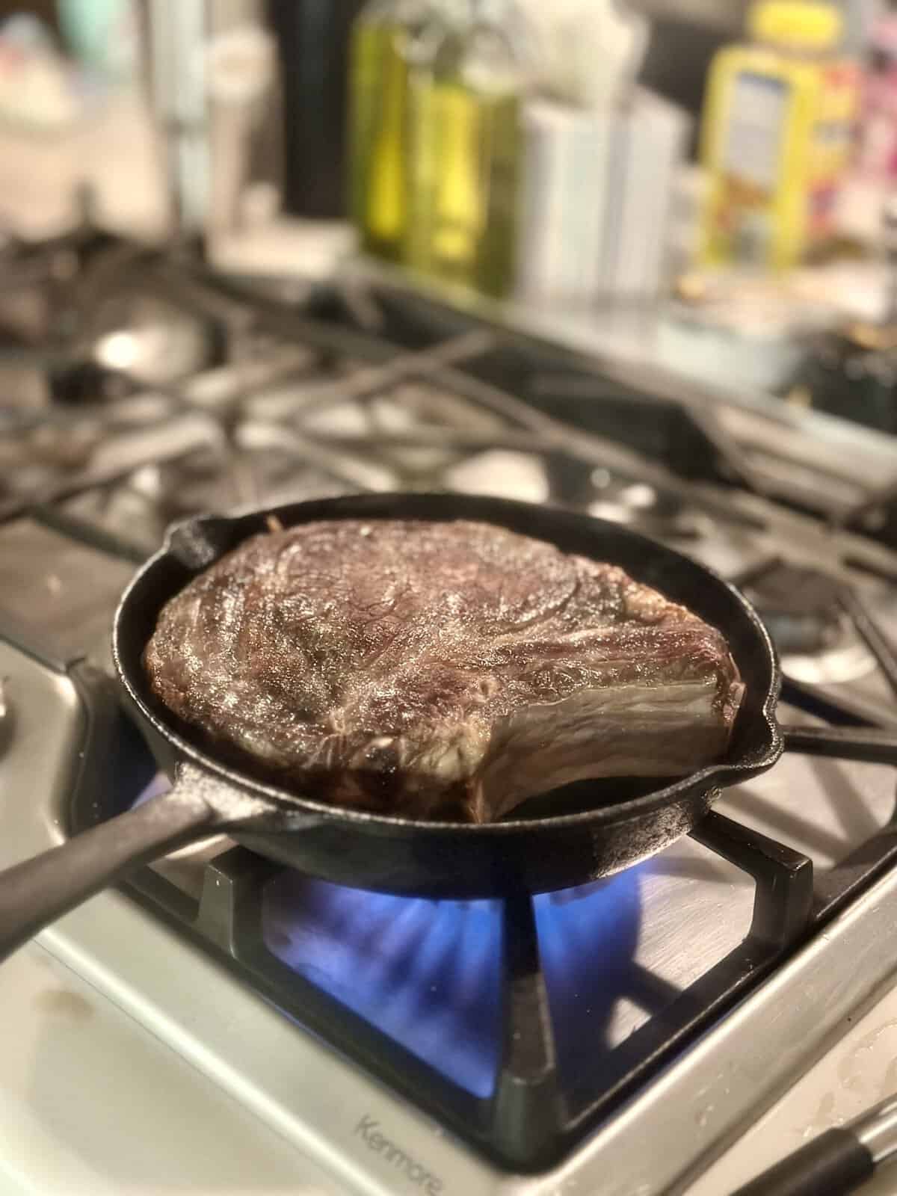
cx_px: 448
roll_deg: -3.8
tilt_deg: -28.8
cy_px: 598
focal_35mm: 48
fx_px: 1658
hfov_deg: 30.3
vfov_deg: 39.7
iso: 800
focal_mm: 6.86
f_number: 1.78
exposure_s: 1/24
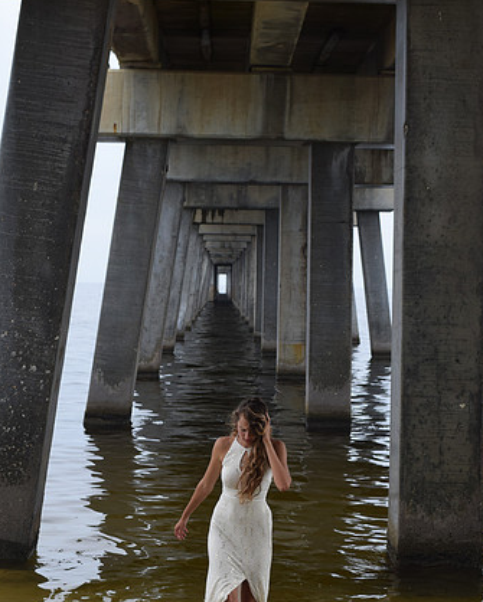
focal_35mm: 82
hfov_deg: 18.7
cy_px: 377
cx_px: 230
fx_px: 1464
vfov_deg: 23.2
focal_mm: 42
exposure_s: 1/250
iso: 250
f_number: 8
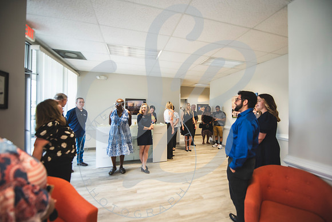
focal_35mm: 14
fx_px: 131
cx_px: 167
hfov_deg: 103.5
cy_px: 111
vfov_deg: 80.5
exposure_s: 1/200
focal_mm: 14
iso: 800
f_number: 2.8
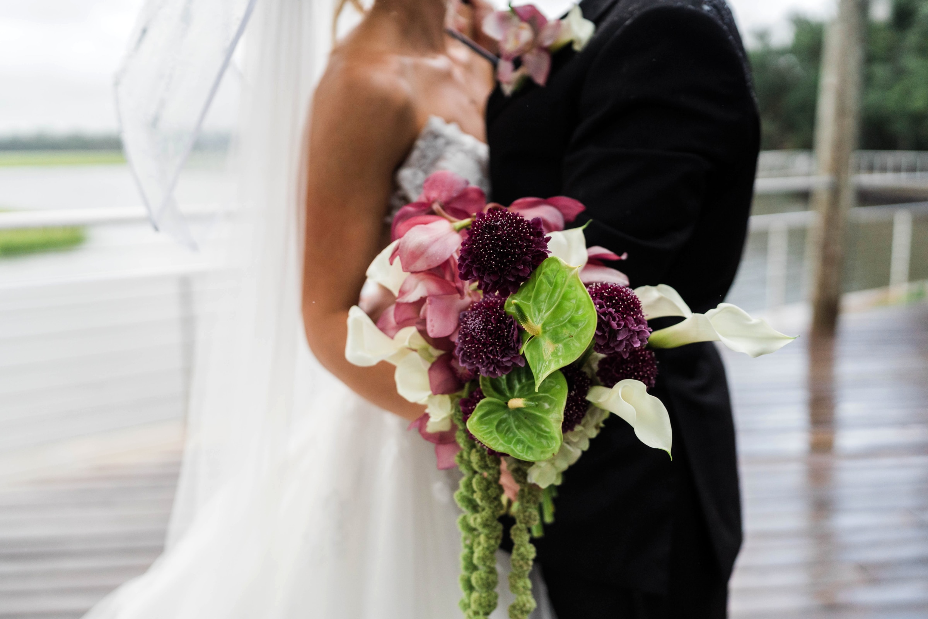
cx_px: 464
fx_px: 902
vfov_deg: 37.9
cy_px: 310
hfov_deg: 54.4
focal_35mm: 35
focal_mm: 35
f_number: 2
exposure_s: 1/4000
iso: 640
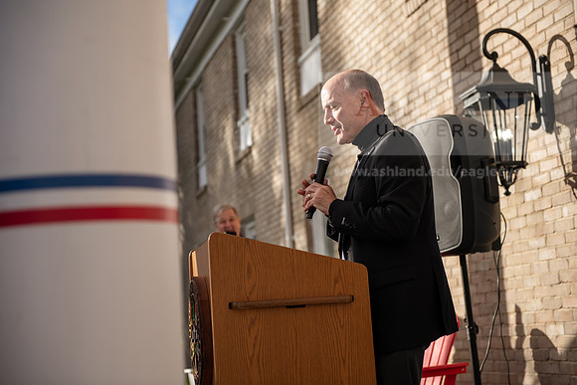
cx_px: 288
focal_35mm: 70
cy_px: 192
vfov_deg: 19.5
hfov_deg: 28.8
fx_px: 1122
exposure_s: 1/800
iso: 100
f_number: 3.2
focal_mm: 70
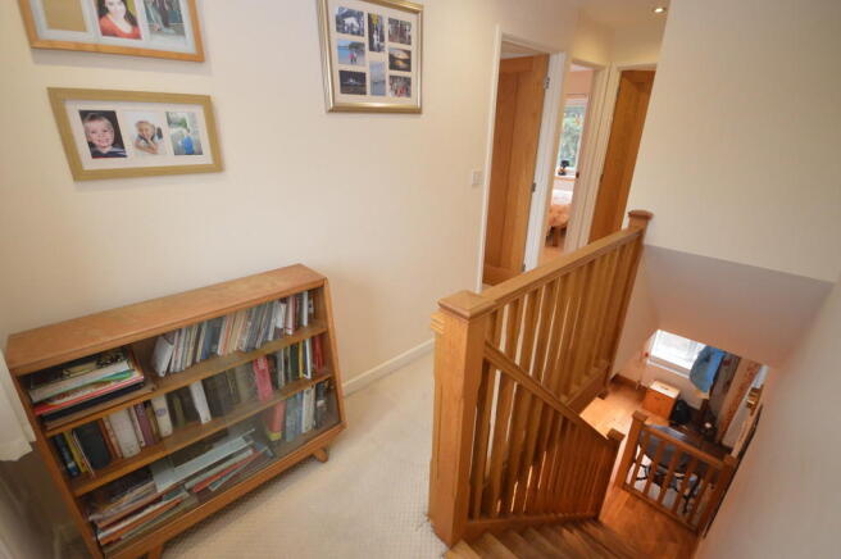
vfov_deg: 77.2
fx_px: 350
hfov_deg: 100.4
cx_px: 420
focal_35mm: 15
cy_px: 280
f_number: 4
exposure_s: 1/60
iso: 1600
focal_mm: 10
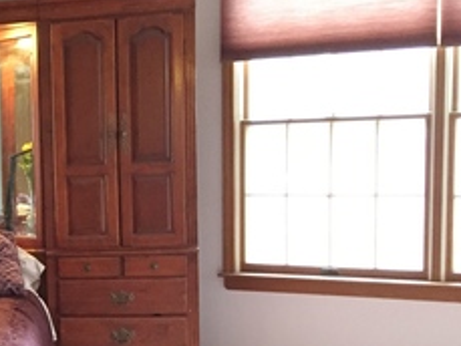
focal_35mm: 81
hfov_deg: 21.4
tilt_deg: -7.7
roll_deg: +3.0
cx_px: -163
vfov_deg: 18.1
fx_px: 1079
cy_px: 280
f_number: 2.2
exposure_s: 1/30
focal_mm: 4.15
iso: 160
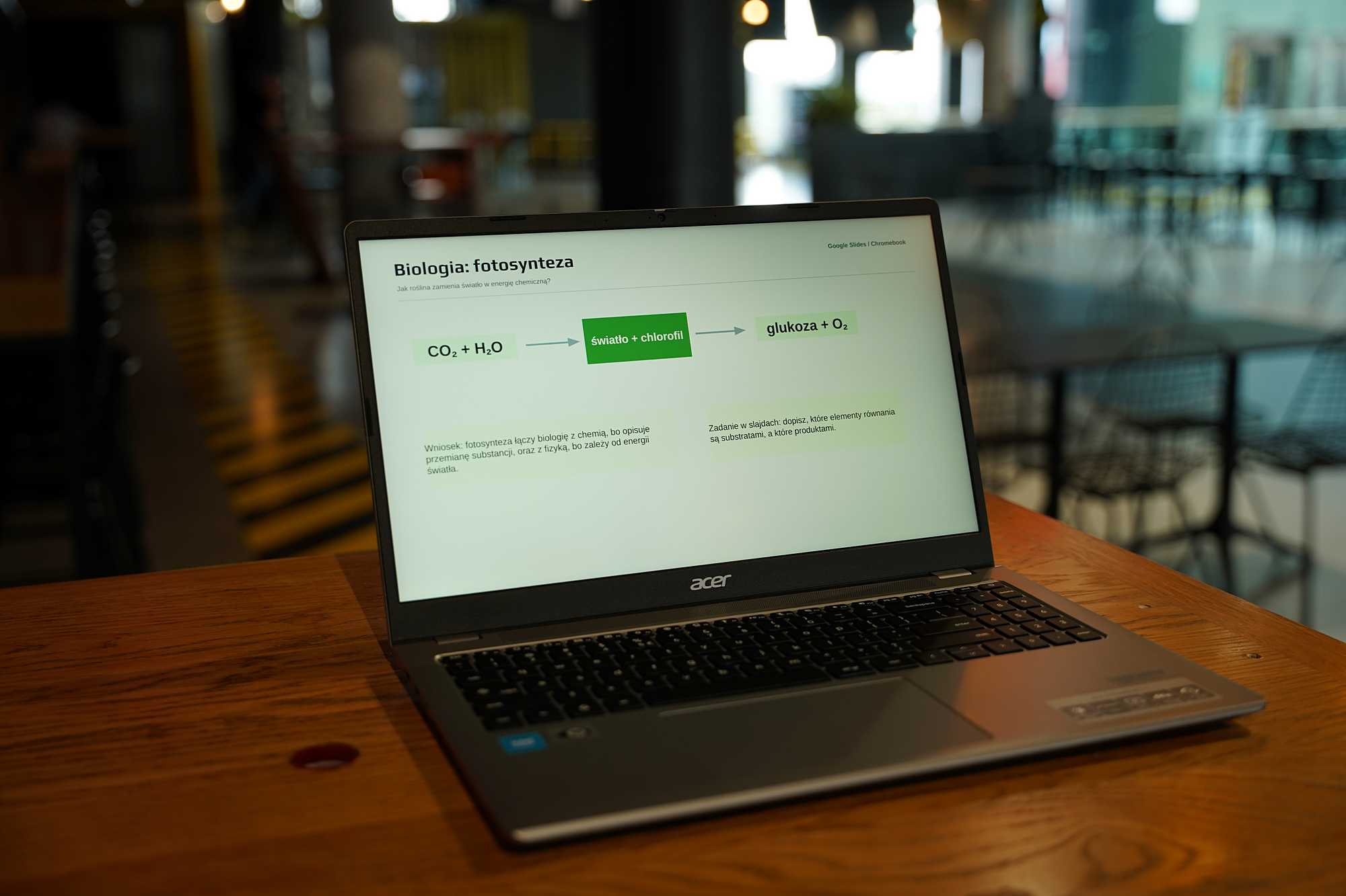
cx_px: 673
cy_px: 448
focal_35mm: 42
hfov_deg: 46.6
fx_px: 1563
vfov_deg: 32.0
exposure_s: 1/50
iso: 250
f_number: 3.2
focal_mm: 41.8
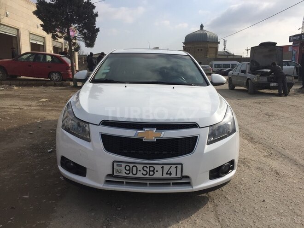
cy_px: 114
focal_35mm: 29
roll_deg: -0.3
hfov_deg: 61.7
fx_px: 255
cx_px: 152
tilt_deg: -10.5
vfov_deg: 48.2
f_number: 2.2
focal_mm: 4.15
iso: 32
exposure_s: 1/3300
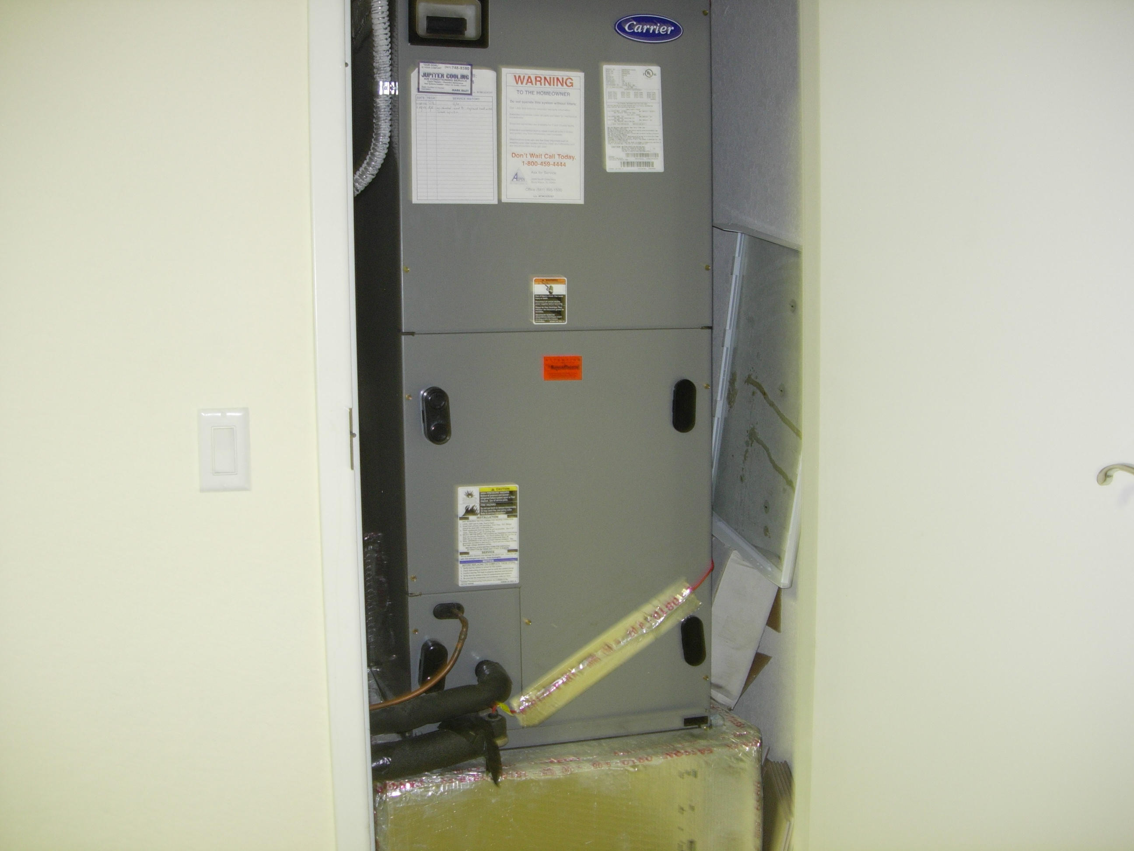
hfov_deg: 49.0
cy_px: 426
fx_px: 1245
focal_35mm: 38
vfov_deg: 37.7
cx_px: 567
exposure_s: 1/8.4
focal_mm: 7.8
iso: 79
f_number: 2.8
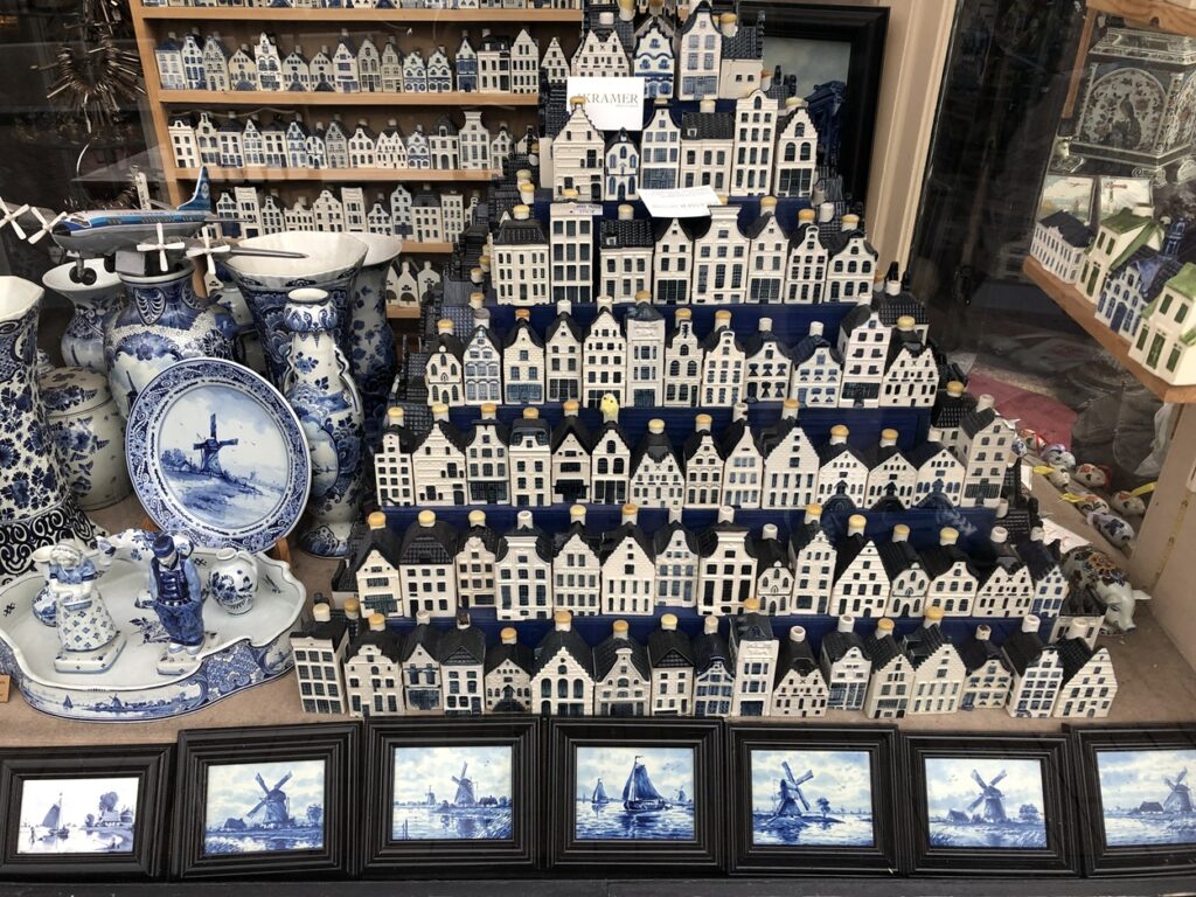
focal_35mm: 28
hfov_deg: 63.4
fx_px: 967
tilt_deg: -29.7
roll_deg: +0.1
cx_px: 598
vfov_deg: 49.7
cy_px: 448
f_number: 1.8
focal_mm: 3.99
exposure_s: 1/50
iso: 20
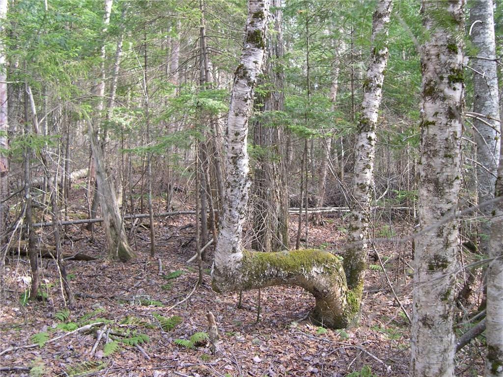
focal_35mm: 38
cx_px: 252
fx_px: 552
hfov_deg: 49.0
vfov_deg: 37.7
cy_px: 188
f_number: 2.8
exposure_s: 1/51.2
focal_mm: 8
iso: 100
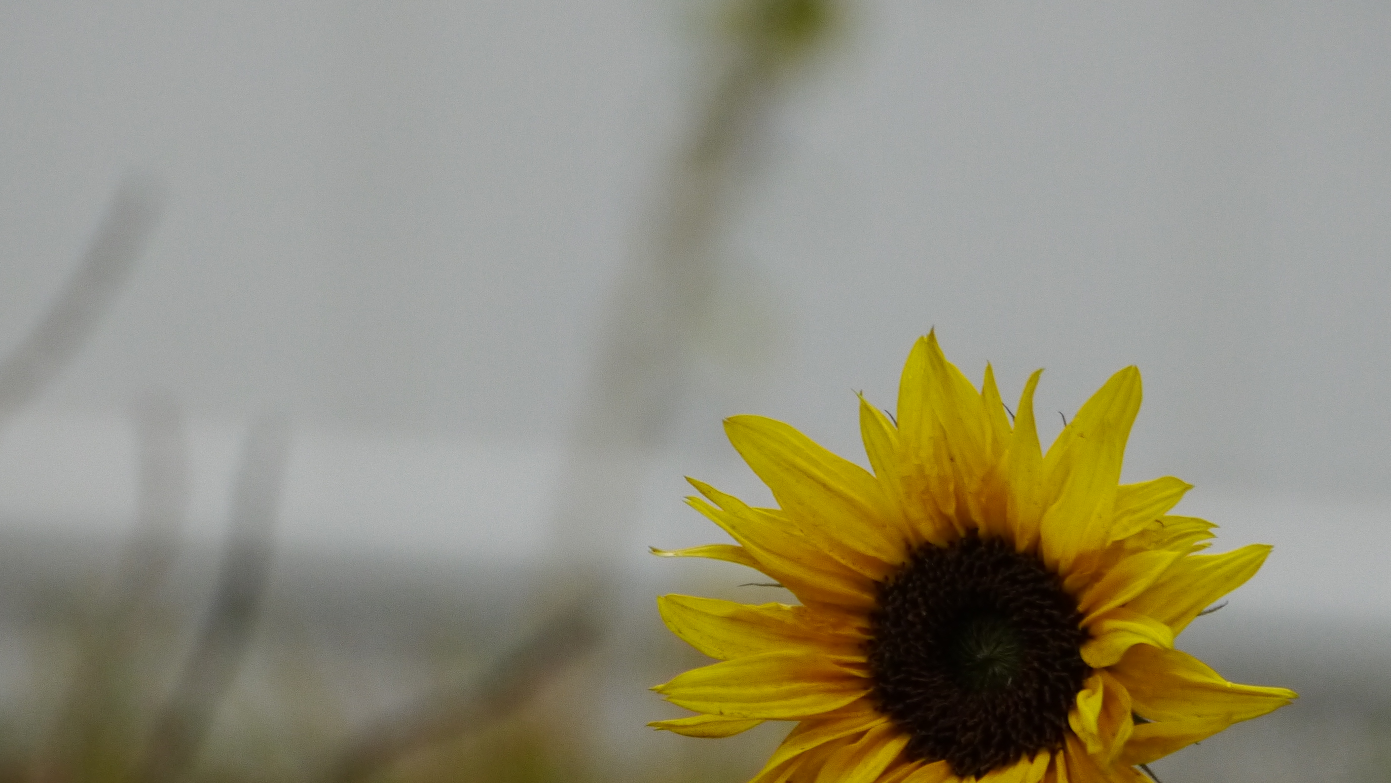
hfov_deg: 4.3
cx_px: 636
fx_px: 18331
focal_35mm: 497
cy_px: 762
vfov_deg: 2.4
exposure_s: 1/320
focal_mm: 140
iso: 1000
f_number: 5.8
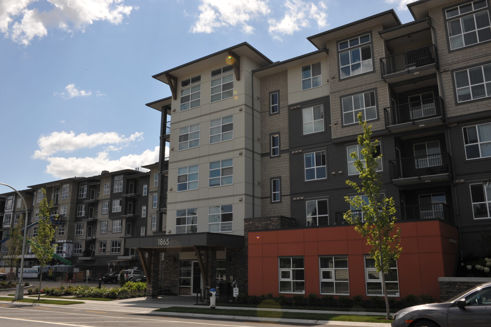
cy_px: 164
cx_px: 246
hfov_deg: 58.8
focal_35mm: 32
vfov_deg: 41.1
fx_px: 436
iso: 200
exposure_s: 1/100
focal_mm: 32
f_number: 22
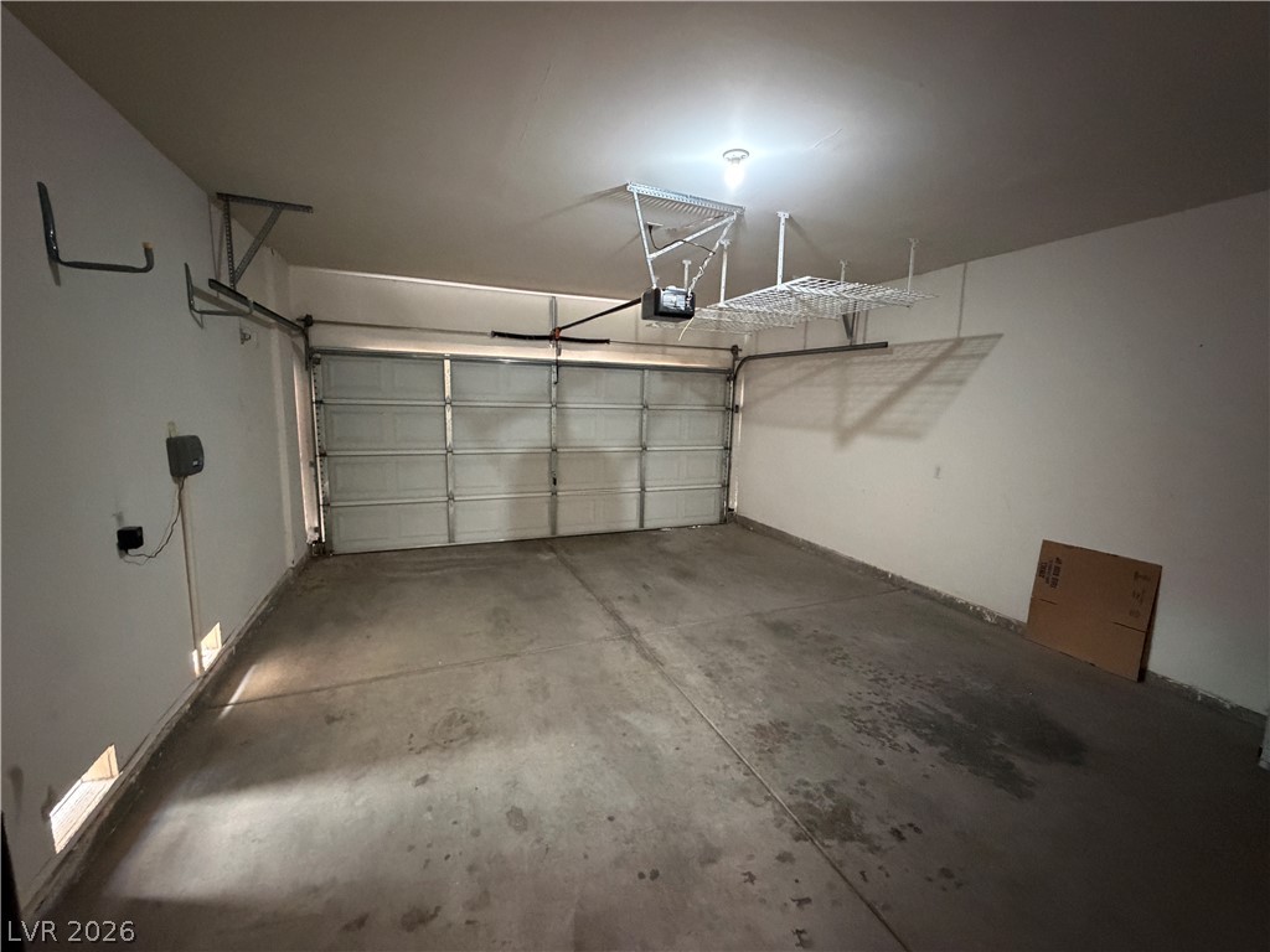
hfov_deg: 102.1
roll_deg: -0.5
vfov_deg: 85.7
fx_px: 514
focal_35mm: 14
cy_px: 476
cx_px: 635
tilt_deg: -8.0
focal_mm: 2.22
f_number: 2.2
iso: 1250
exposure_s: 1/40
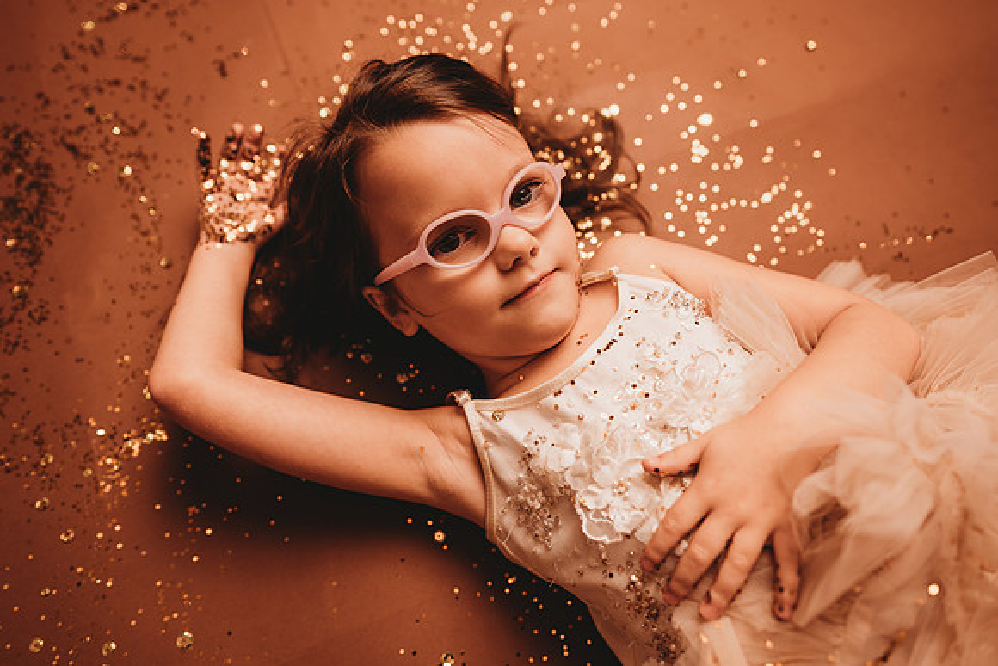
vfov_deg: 53.2
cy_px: 333
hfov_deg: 73.7
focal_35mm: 24
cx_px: 499
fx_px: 665
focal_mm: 24
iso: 100
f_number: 2.5
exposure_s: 1/160
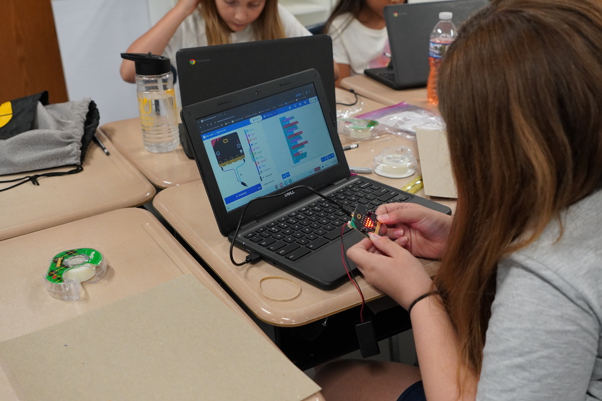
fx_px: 702
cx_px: 301
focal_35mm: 42
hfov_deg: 46.4
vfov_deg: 31.9
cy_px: 200
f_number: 3.5
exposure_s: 1/160
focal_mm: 28
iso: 1600
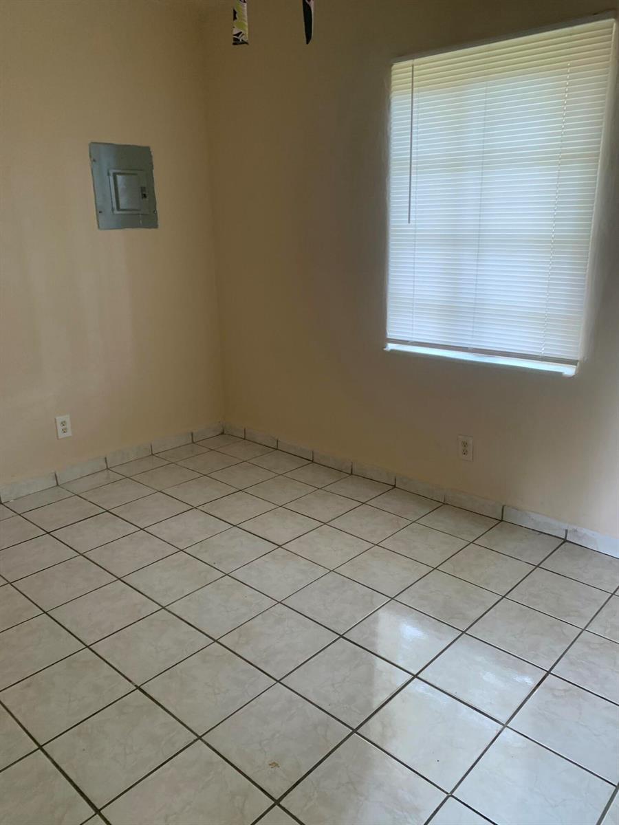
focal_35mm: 26
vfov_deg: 67.3
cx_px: 310
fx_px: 620
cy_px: 412
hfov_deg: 53.1
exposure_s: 1/69
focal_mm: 4.25
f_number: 1.8
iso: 100
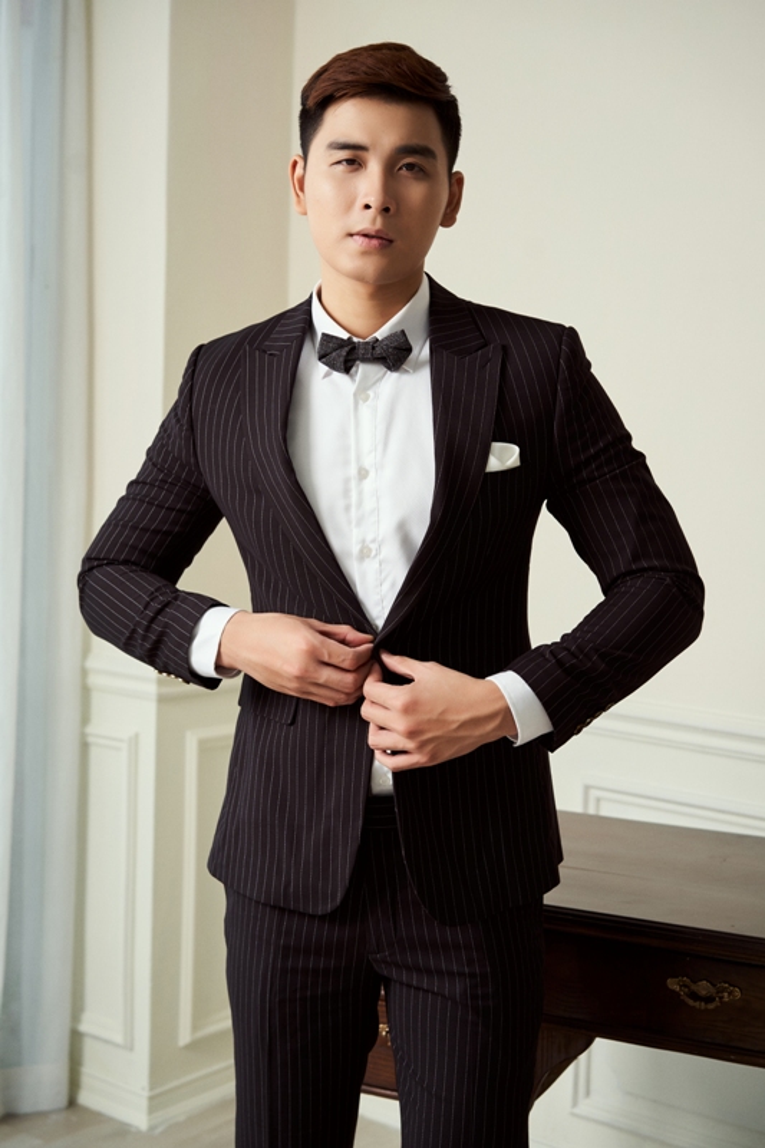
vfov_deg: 36.3
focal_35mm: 55
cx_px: 382
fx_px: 1754
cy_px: 574
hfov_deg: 24.6
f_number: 4.5
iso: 250
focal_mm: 55
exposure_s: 1/160
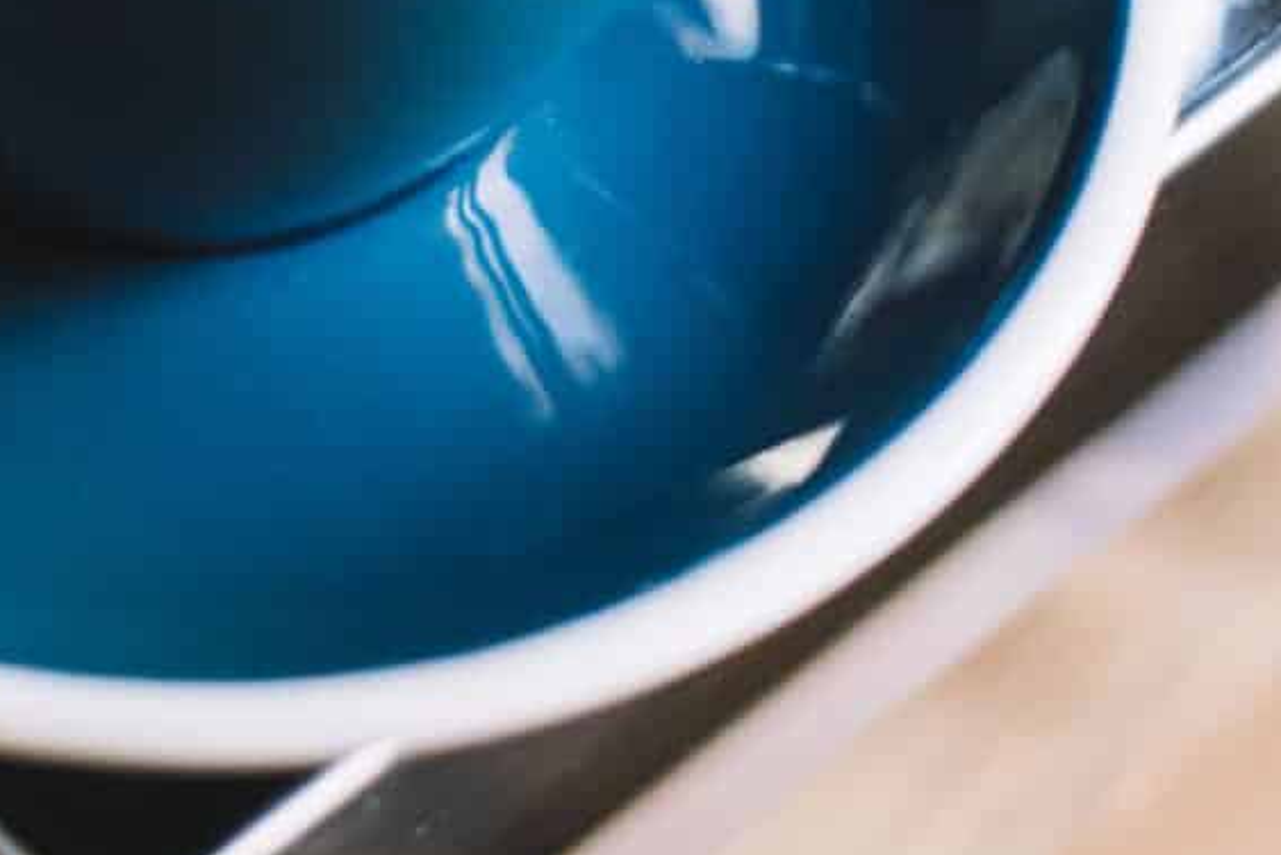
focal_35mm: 182
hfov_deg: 11.3
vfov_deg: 7.4
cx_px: 489
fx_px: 6479
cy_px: -474
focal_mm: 50
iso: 1000
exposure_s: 1/160
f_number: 2.5
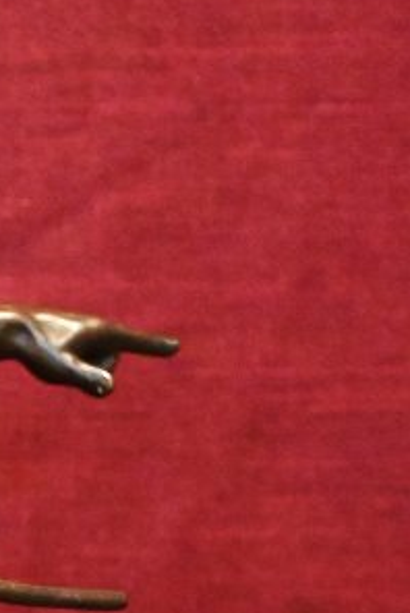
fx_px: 2846
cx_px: -416
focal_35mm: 167
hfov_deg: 7.9
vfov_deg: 11.7
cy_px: 959
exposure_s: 1/60
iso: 9000
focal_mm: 27.5
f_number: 4.5
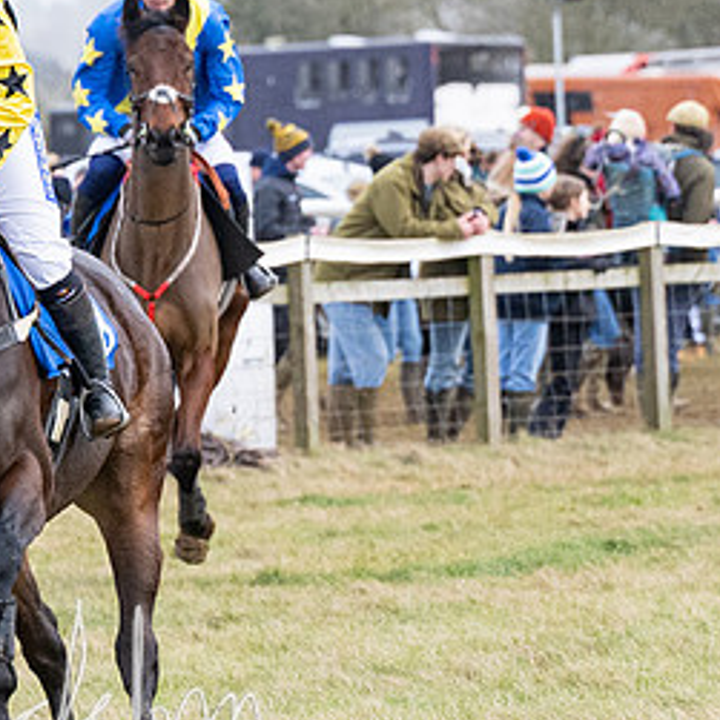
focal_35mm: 562
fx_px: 13225
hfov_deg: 3.1
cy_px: 455
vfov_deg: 3.1
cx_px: -7
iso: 800
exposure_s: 1/1250
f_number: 4
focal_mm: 120
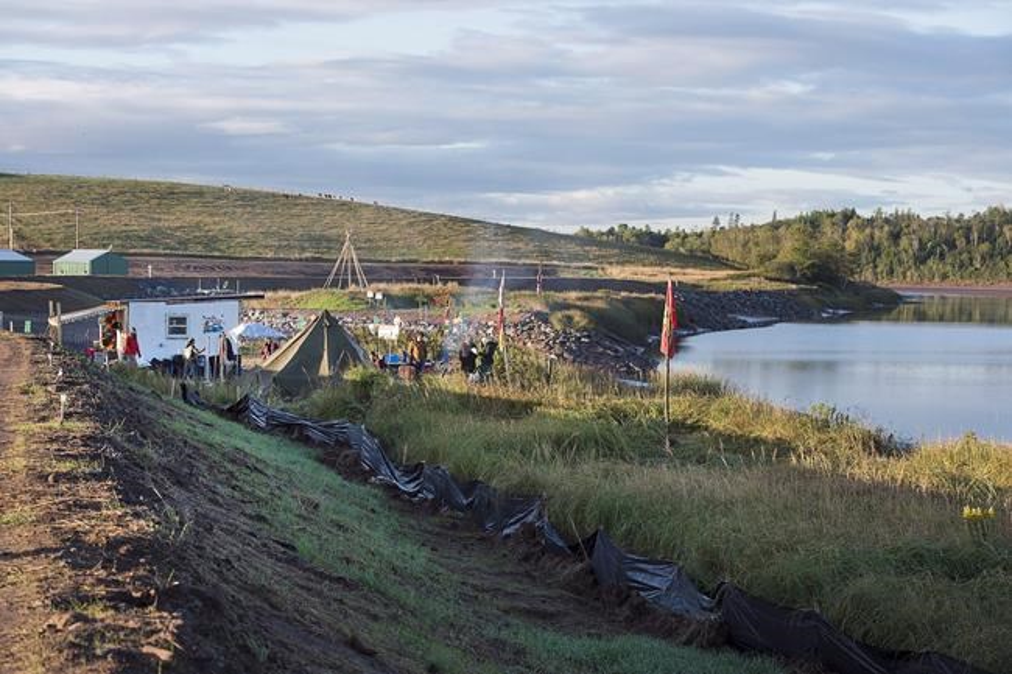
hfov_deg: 22.1
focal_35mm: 92
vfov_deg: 14.9
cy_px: 337
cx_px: 506
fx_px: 2585
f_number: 6.3
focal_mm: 92
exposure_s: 1/500
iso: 200
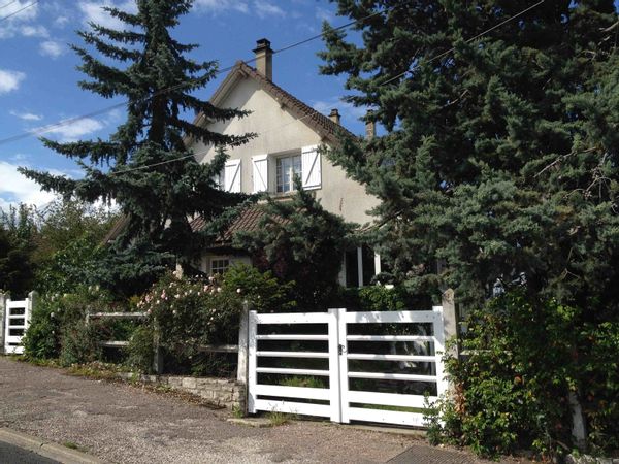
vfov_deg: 40.7
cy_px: 232
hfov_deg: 52.6
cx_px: 310
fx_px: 626
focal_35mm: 35
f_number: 2.4
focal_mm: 4.28
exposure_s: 1/1842
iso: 50
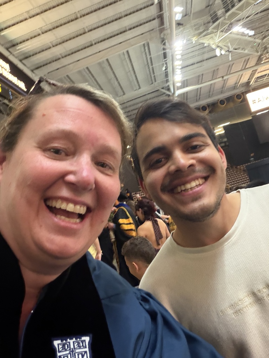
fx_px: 311
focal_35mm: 30
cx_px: 134
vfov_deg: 60.0
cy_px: 179
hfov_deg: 46.8
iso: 500
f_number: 1.9
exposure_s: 1/17
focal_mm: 2.71
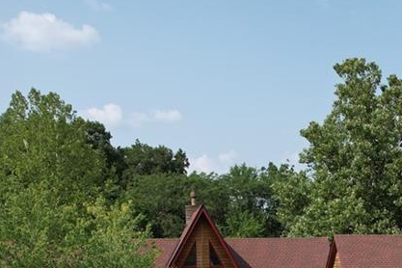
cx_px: 295
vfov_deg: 23.1
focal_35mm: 54
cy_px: 318
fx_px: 603
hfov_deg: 36.1
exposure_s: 1/1500
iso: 100
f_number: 2.8
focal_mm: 8.38
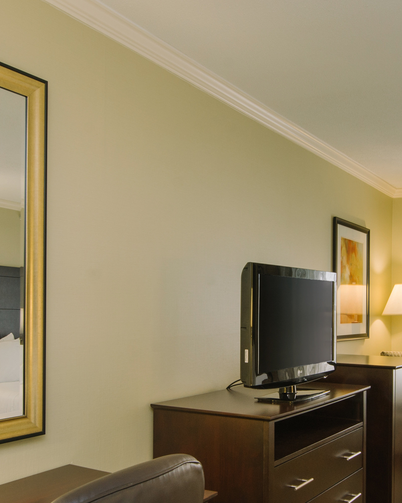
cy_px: 312
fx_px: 580
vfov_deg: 46.5
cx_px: 257
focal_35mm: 39
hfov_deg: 37.9
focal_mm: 14
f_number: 9
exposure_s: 1/5
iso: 200
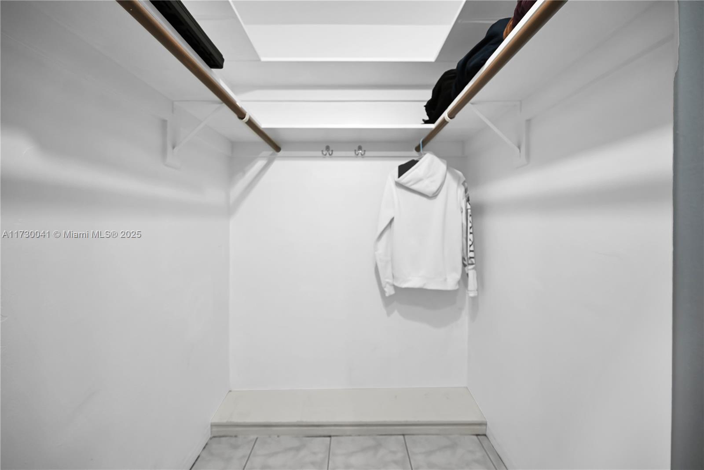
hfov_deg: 104.2
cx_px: 352
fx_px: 274
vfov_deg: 81.2
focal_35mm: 14
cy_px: 235
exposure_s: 1/15
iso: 140
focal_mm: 14
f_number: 4
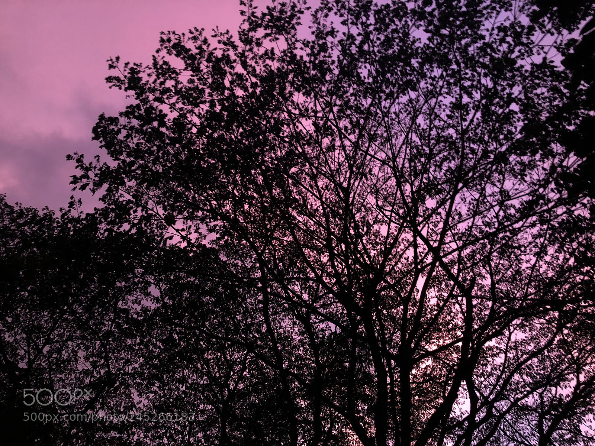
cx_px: 298
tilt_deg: +59.3
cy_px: 223
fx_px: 481
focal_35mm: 28
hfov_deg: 63.4
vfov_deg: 49.7
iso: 100
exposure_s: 1/11
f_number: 1.8
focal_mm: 3.99
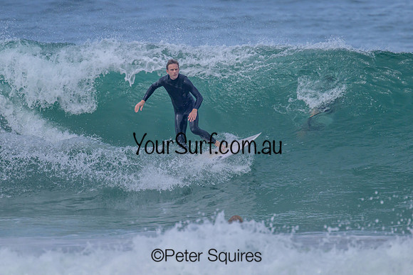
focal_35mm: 1077
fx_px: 12354
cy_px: 107
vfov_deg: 1.3
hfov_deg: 1.9
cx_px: 189
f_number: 11
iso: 720
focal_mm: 800
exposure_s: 1/2000
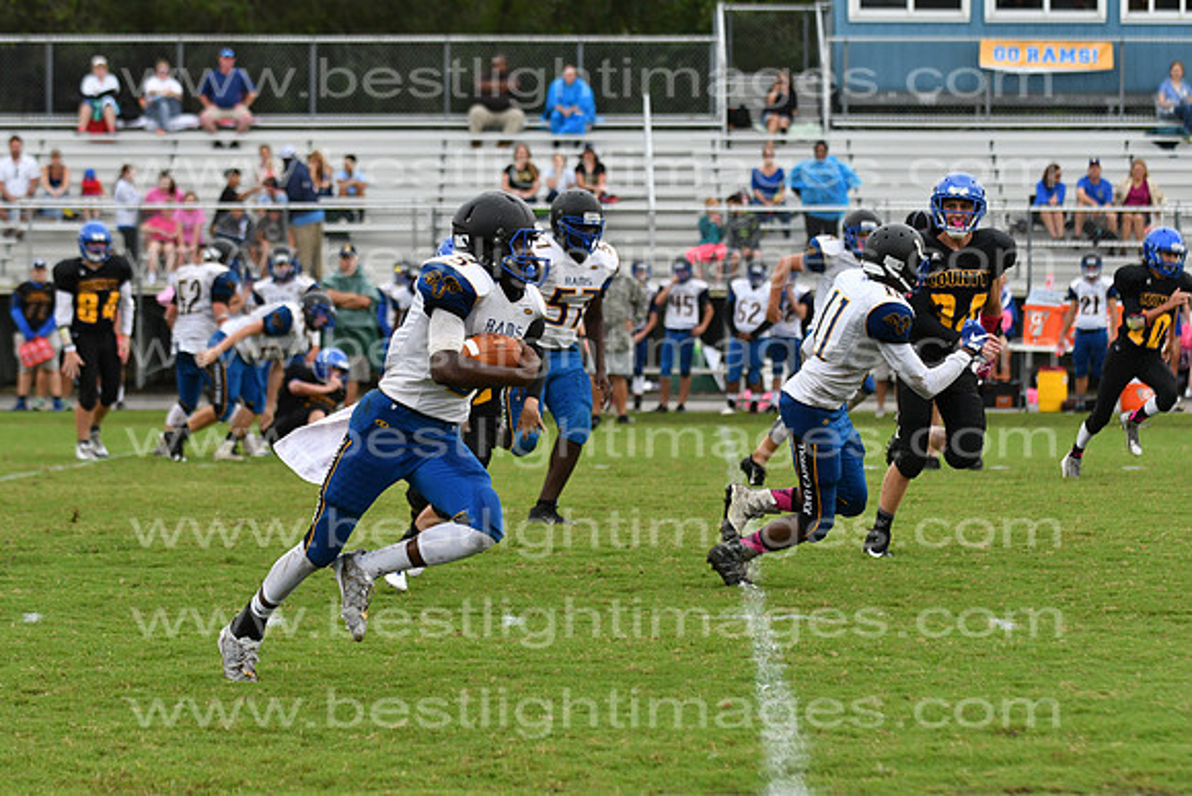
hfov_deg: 9.8
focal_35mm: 210
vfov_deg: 6.5
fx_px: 6955
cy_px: 398
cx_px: 596
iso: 800
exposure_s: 1/3200
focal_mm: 140
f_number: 3.5
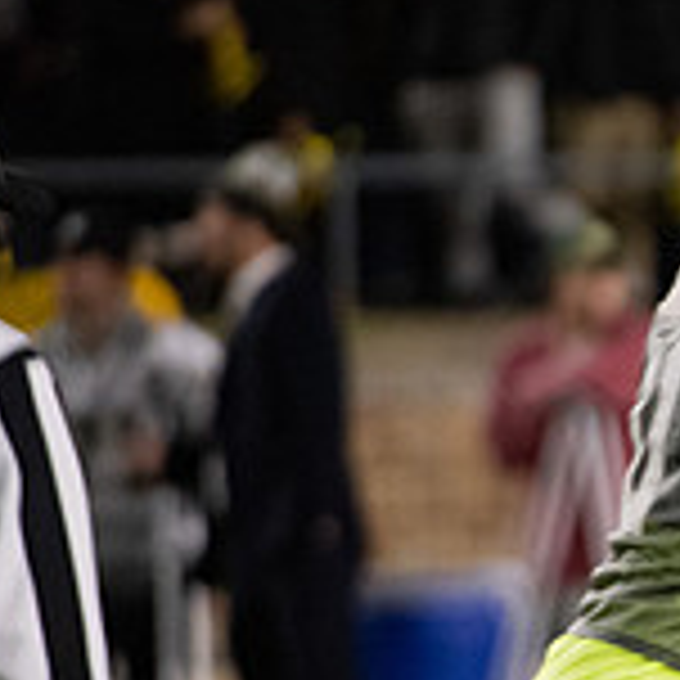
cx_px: 1279
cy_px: 412
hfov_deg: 1.3
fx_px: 28981
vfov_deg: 1.3
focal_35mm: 1304
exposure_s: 1/500
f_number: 4.5
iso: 5000
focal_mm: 400
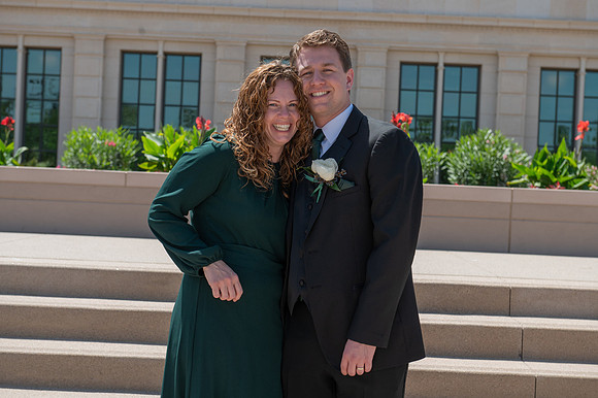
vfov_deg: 19.4
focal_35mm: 70
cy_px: 199
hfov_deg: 28.9
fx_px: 1162
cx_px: 299
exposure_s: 1/800
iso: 320
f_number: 7.1
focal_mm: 70
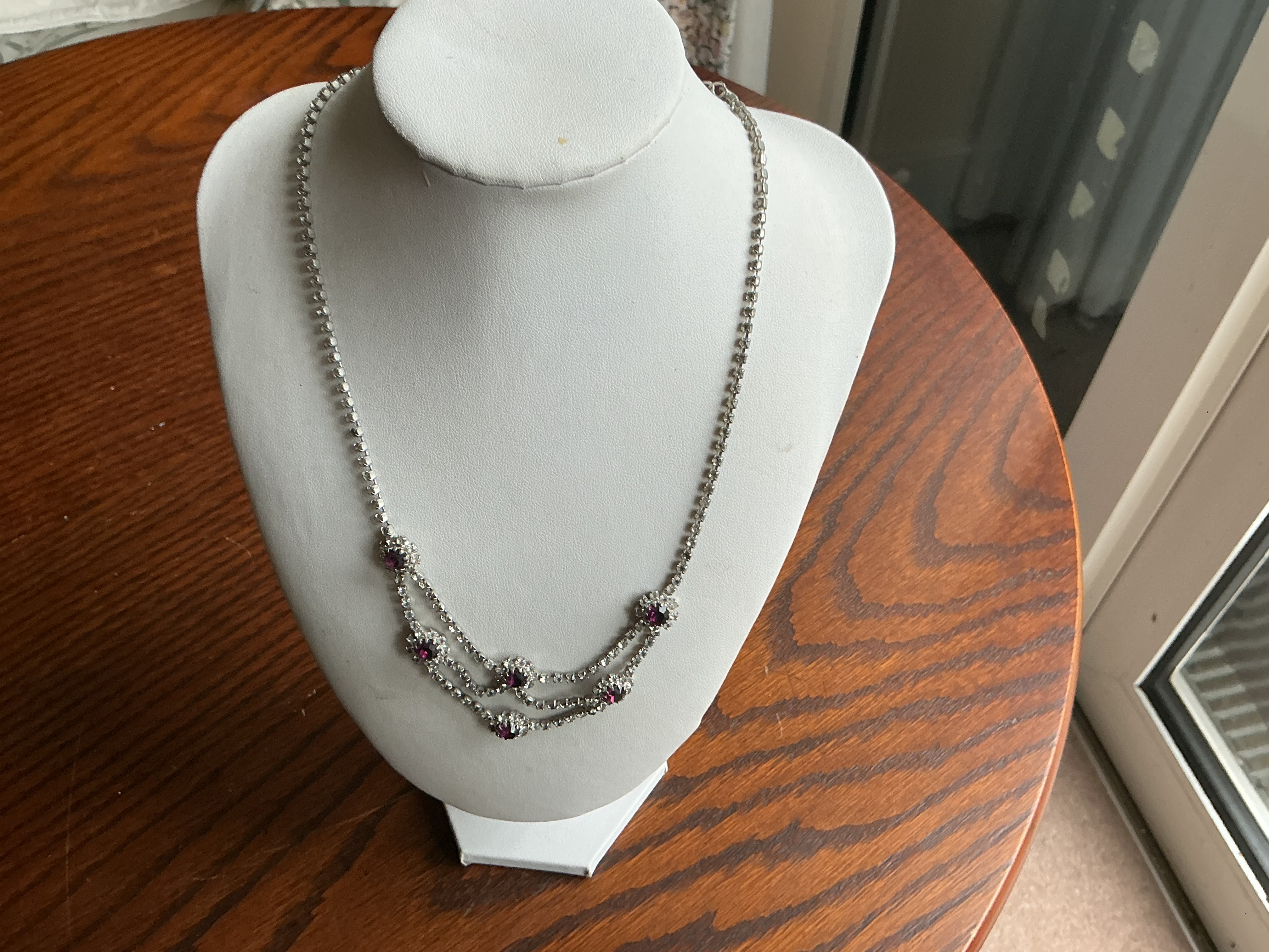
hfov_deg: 61.7
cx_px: 634
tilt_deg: -49.1
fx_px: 1063
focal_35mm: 29
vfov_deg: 48.2
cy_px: 476
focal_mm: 3
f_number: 1.8
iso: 50
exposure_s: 1/60
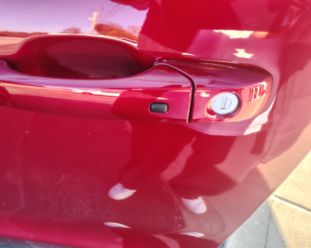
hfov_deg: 65.9
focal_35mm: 26
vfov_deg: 54.9
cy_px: 123
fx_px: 239
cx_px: 142
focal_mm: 5.56
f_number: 1.8
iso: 153
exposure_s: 1/111
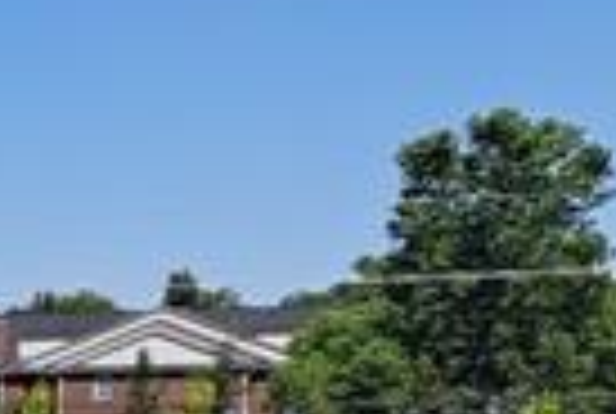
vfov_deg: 7.1
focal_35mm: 186
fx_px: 3190
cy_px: 864
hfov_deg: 8.6
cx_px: -1398
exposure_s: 1/1534
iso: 50
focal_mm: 5.23
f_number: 1.8
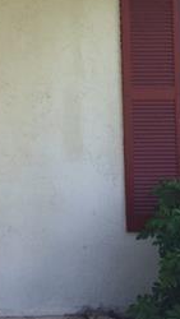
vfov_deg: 21.5
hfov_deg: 12.1
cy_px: 32
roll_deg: +0.9
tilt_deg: +3.8
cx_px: -60
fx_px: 821
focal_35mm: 97
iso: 32
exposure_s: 1/359
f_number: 2.2
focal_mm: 4.15
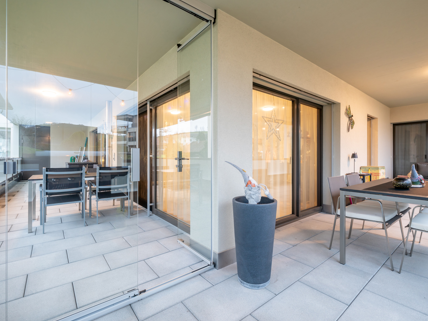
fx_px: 198
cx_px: 224
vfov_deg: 78.1
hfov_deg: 94.4
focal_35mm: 16
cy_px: 160
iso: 320
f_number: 16
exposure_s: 2
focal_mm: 14
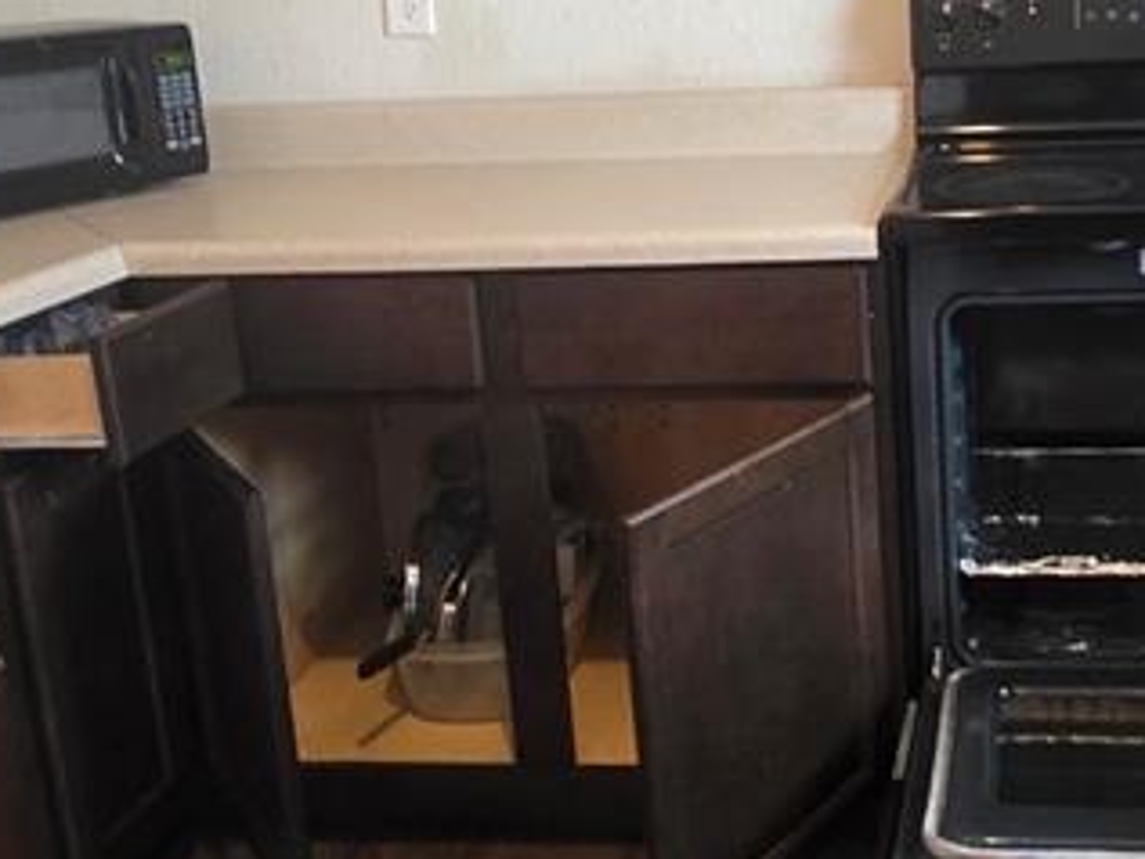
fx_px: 1390
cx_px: 874
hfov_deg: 43.2
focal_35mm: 42
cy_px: 260
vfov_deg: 33.9
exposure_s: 1/60
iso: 640
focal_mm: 2.2
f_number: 1.9
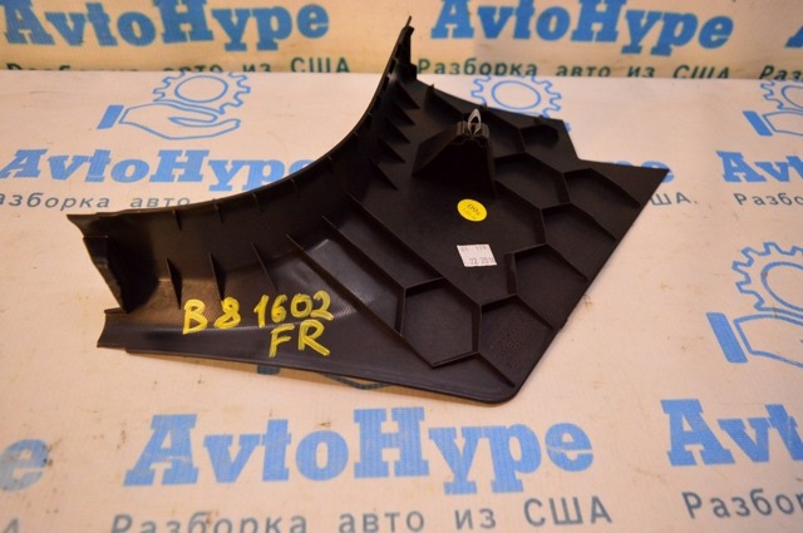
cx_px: 402
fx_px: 601
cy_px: 266
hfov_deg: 67.4
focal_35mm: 27
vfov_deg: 47.8
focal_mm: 18
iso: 1600
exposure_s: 1/500
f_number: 4
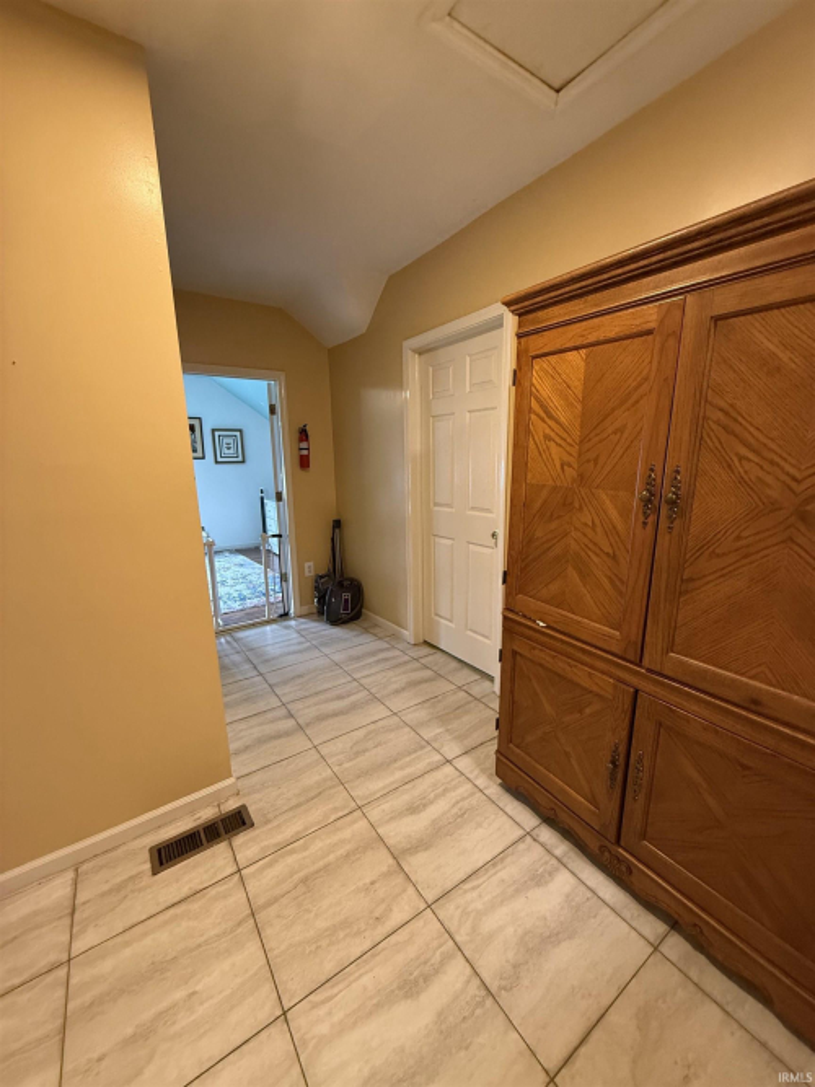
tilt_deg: -10.1
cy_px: 544
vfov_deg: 102.1
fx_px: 440
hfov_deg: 85.7
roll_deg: +2.0
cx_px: 408
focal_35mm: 14
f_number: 2.2
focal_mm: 2.22
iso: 400
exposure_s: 1/60
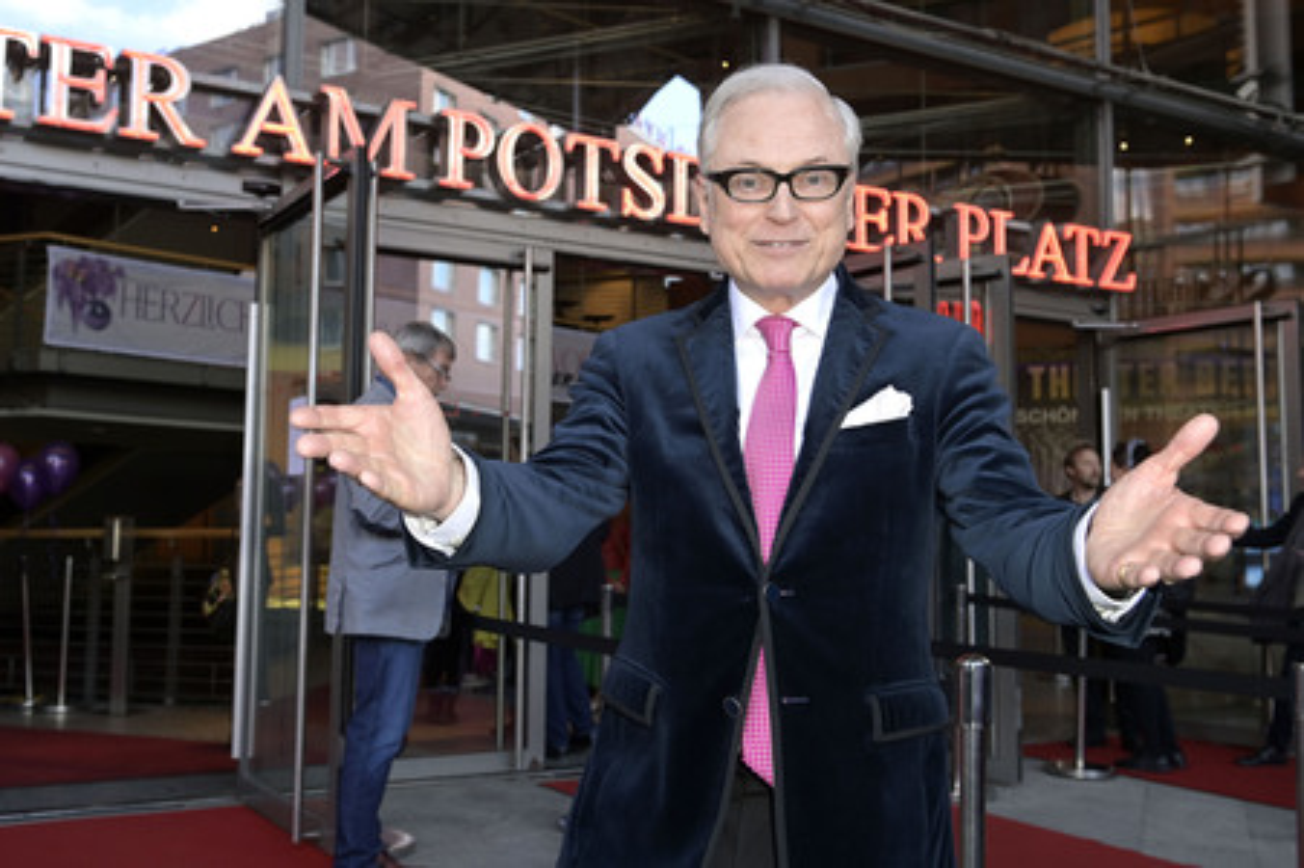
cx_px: 652
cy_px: 434
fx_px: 1231
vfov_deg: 38.8
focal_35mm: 34
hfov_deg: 55.8
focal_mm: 34
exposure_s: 1/80
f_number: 5.6
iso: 500
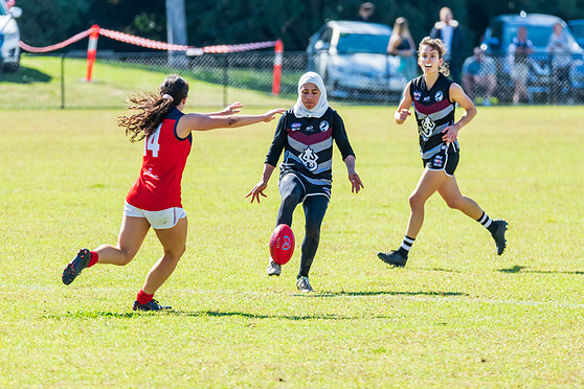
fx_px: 7689
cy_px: 202
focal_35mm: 474
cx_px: 355
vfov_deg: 2.9
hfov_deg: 4.3
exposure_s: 1/2000
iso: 800
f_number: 6.3
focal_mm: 360
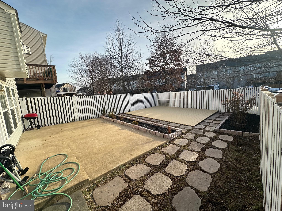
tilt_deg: -8.1
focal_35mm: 14
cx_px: 141
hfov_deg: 102.1
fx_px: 114
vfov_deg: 85.7
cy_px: 106
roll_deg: +3.6
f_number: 2.2
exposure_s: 1/609
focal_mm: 2.22
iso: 40
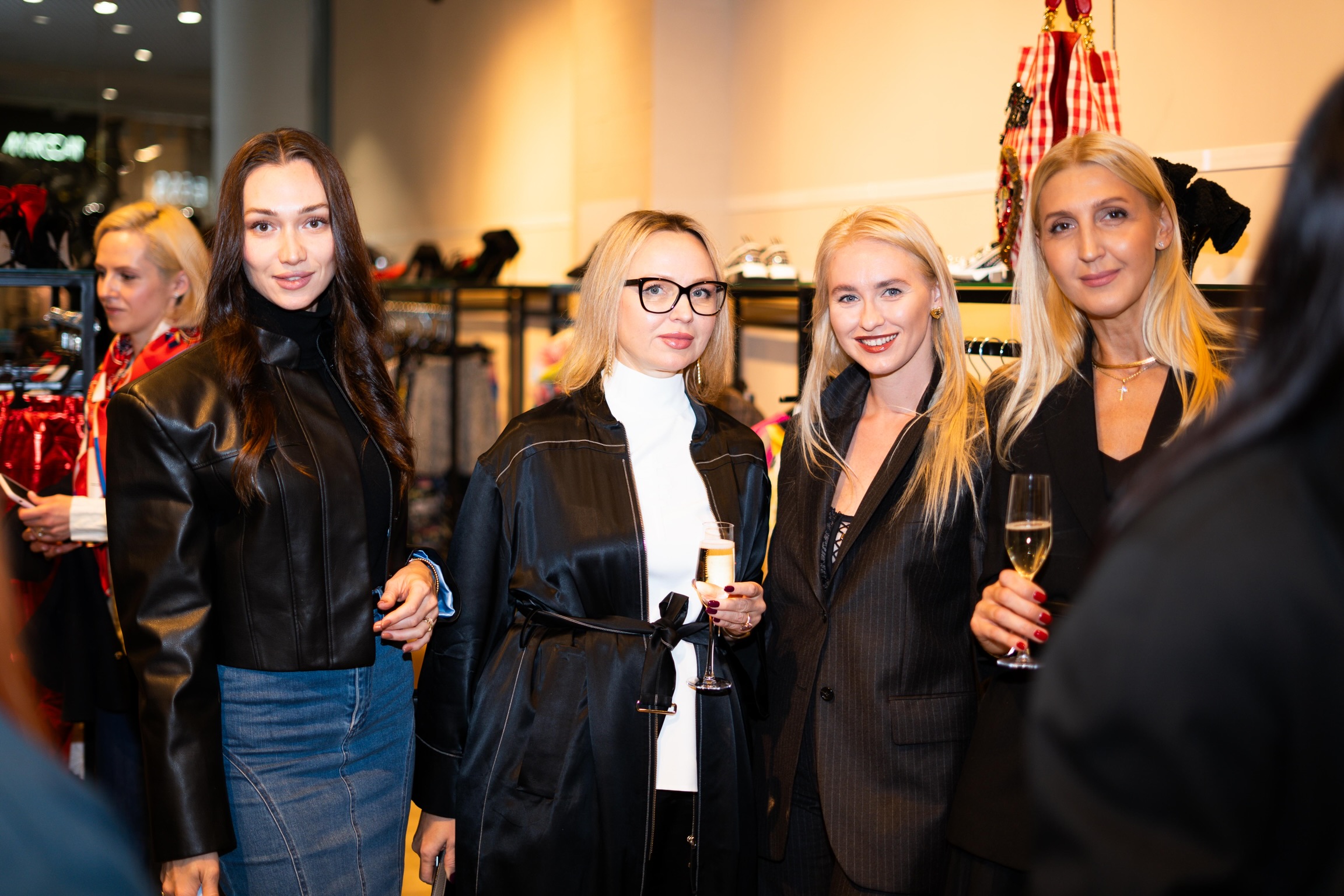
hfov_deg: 39.6
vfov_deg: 27.0
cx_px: 672
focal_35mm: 50
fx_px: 1867
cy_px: 448
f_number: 1.8
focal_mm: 50
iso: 160
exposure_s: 1/250
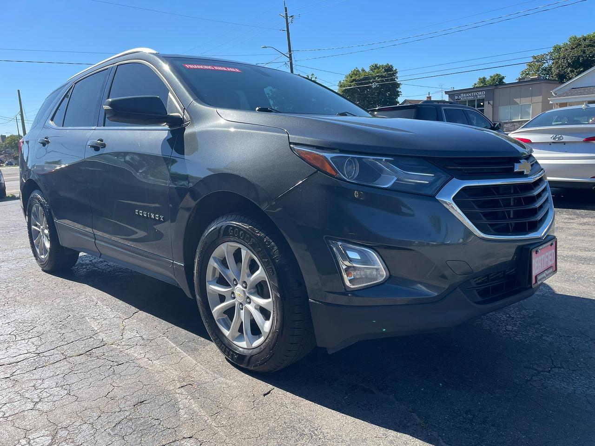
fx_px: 447
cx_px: 298
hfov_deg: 67.3
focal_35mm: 26
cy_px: 223
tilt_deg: -10.3
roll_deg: +4.2
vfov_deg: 53.1
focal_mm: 4.2
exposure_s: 1/1795
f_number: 1.6
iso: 32
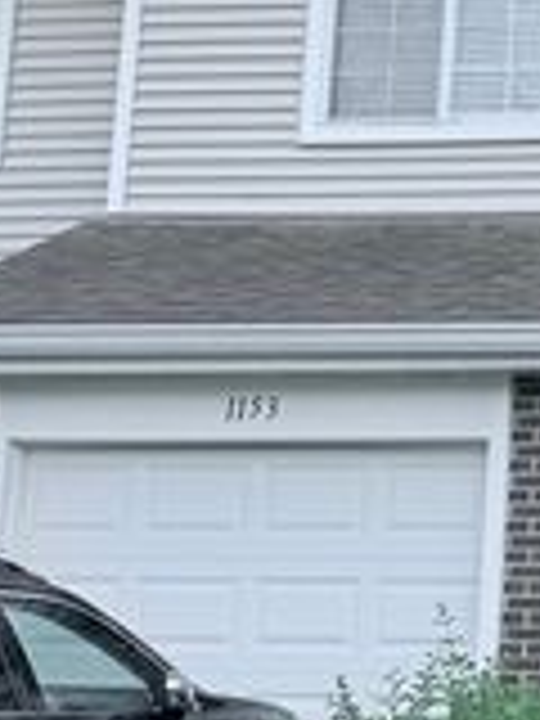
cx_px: 1017
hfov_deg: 13.1
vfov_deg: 19.6
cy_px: 414
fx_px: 2080
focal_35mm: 100
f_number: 1.78
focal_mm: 6.76
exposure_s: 1/2299
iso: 80
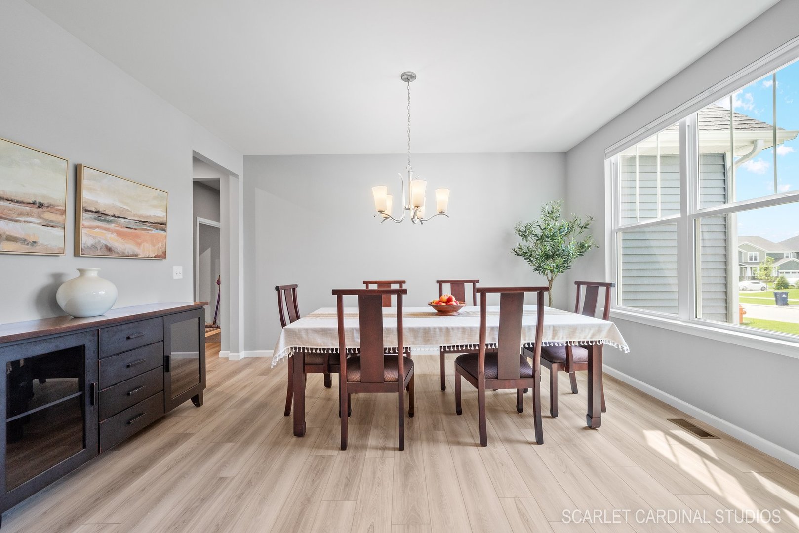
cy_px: 266
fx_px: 311
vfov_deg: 81.3
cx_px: 400
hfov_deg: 104.2
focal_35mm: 14
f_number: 11
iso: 640
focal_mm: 14
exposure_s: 1/20
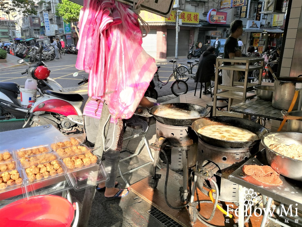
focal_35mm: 27
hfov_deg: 65.3
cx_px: 151
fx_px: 236
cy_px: 114
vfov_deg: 51.4
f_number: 2.2
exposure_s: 1/306
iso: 50
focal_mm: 4.5
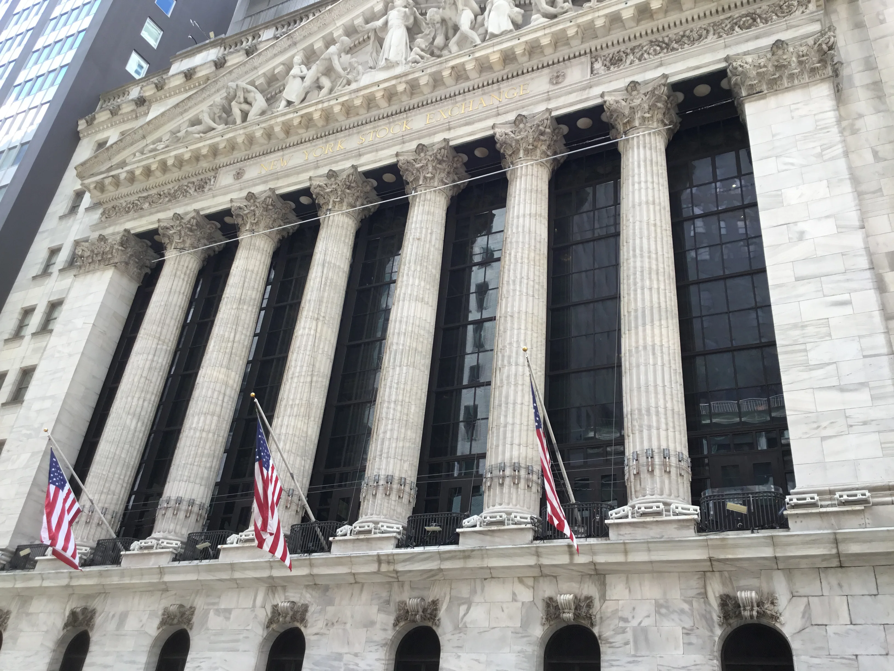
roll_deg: -6.4
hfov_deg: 58.4
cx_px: 447
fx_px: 801
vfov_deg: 45.4
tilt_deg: +32.1
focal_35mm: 31
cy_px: 336
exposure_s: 1/152
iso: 25
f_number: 2.4
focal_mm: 3.3
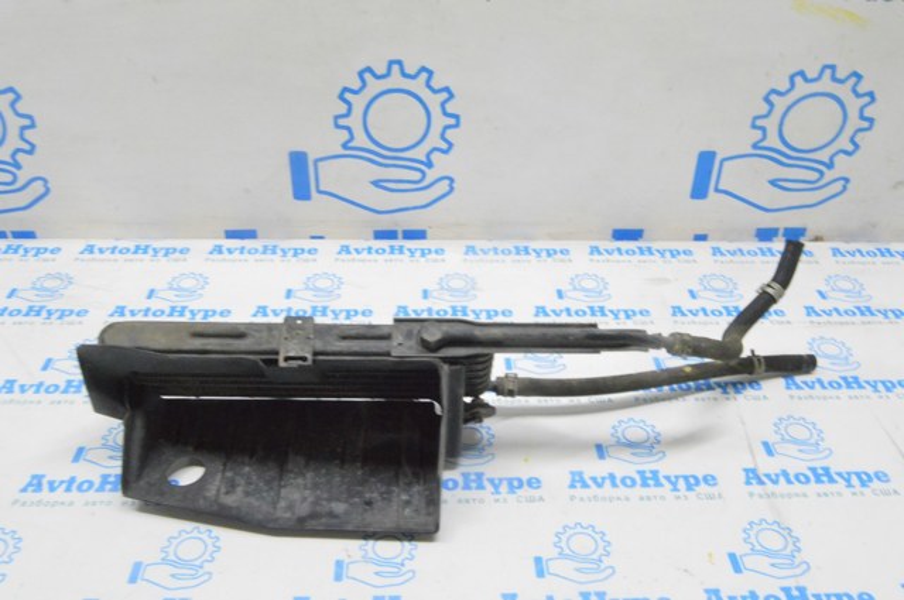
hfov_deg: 55.2
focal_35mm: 34
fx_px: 865
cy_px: 300
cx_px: 452
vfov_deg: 38.3
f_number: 20
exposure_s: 1/15
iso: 6400
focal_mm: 23
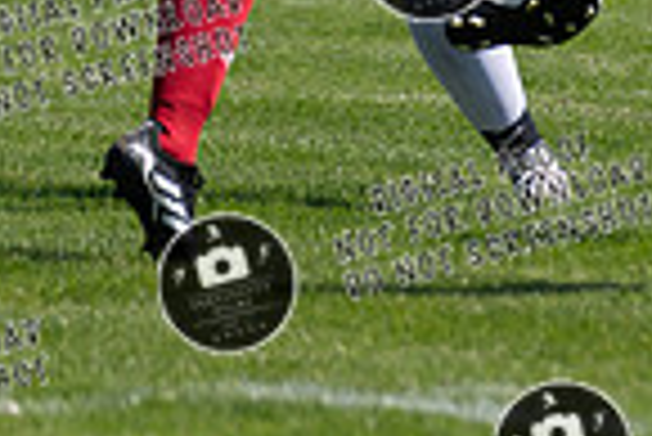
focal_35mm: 1157
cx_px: 411
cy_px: -325
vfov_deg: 1.2
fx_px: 20975
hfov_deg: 1.8
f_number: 5.6
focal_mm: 280
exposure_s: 1/1600
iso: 280
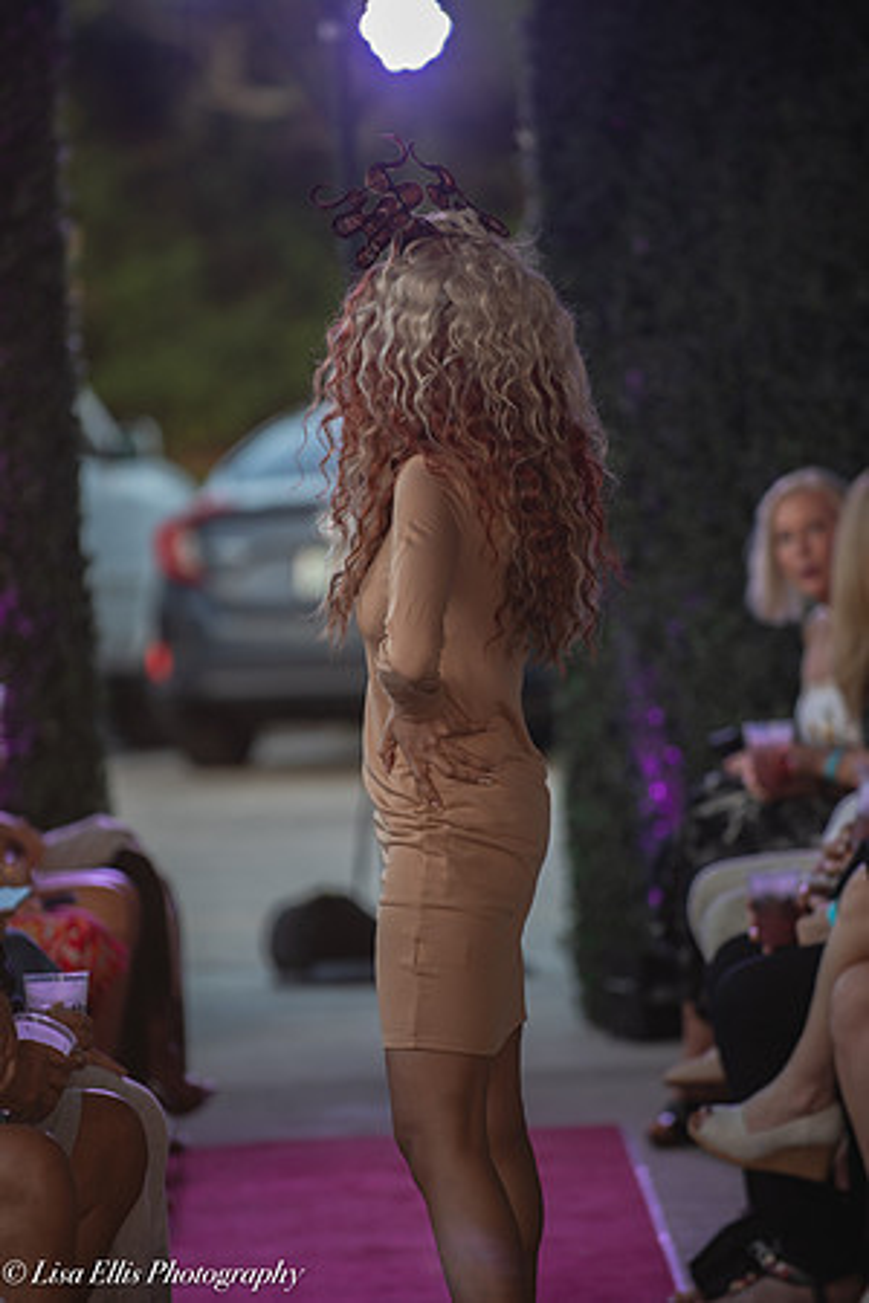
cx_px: 434
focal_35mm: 240
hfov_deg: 5.7
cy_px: 652
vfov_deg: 8.6
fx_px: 8689
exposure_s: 1/250
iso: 400
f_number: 4.5
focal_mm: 200
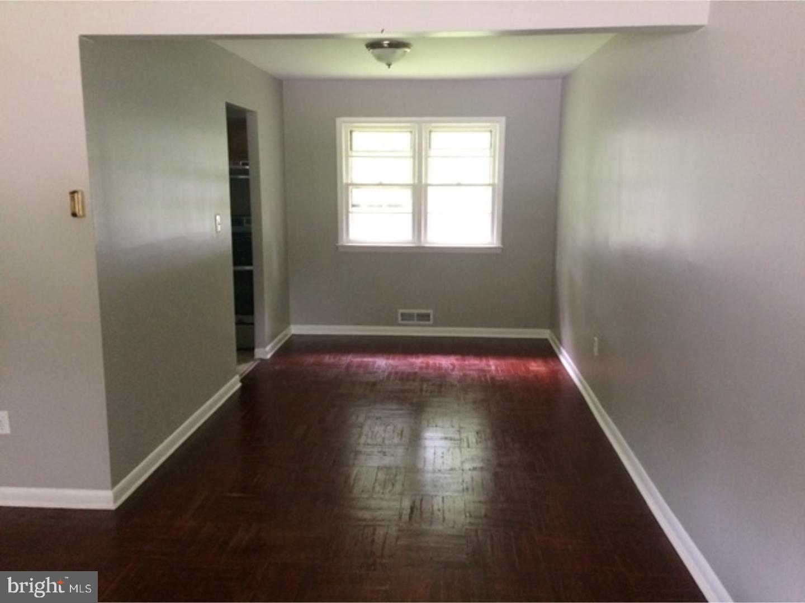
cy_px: 302
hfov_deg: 61.7
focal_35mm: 29
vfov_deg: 48.2
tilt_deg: -10.5
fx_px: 674
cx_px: 402
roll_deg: -0.7
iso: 250
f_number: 2.2
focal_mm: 4.15
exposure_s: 1/15
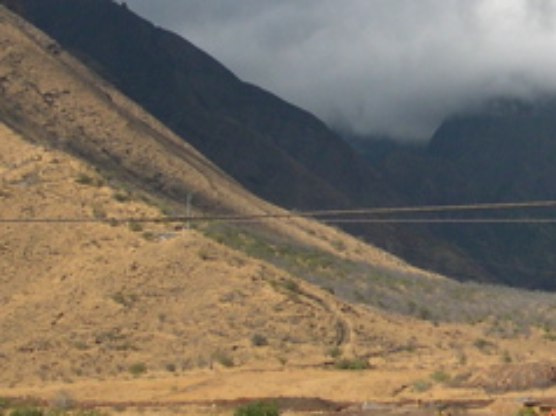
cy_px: 28
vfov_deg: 11.5
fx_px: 2054
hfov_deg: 14.9
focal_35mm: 128
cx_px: 654
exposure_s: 1/233
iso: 100
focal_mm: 8
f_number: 7.6
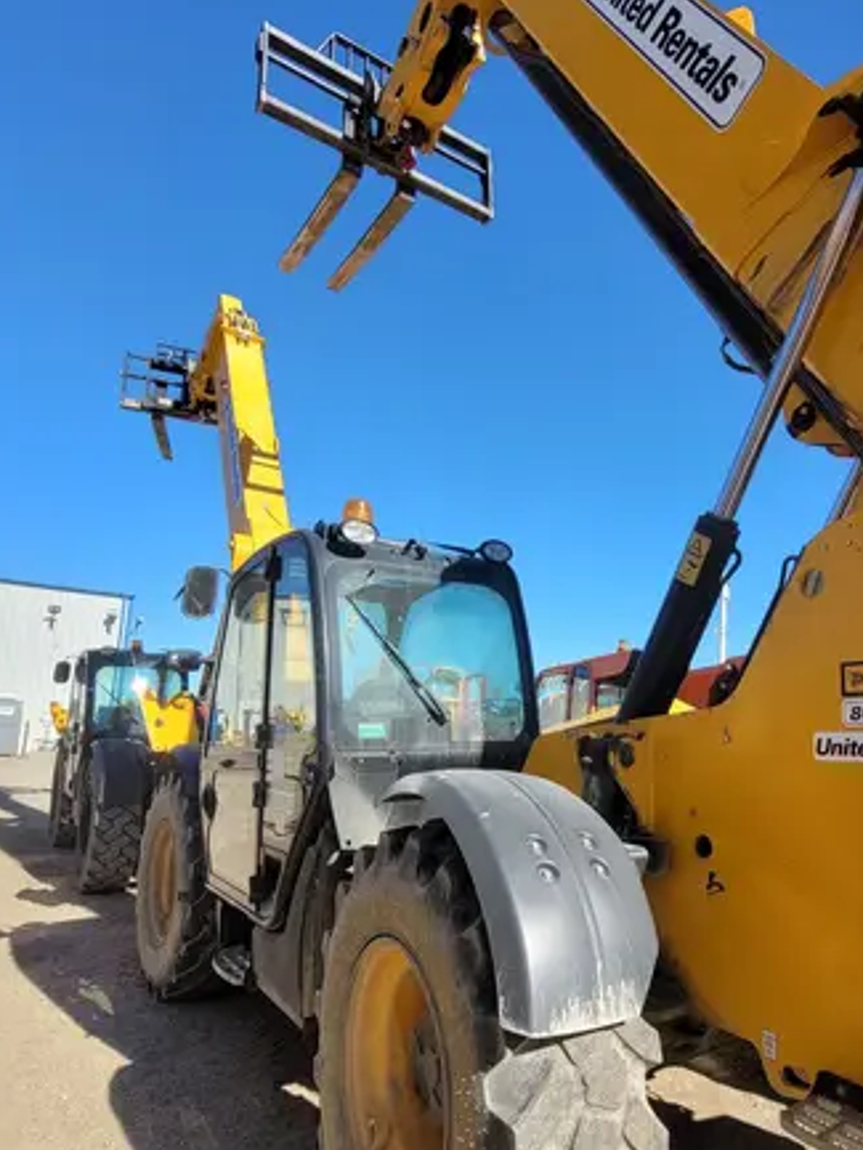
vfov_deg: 76.2
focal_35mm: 22
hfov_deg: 59.6
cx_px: 579
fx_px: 731
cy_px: 631
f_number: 2.2
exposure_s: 1/1126
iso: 40
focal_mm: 1.74
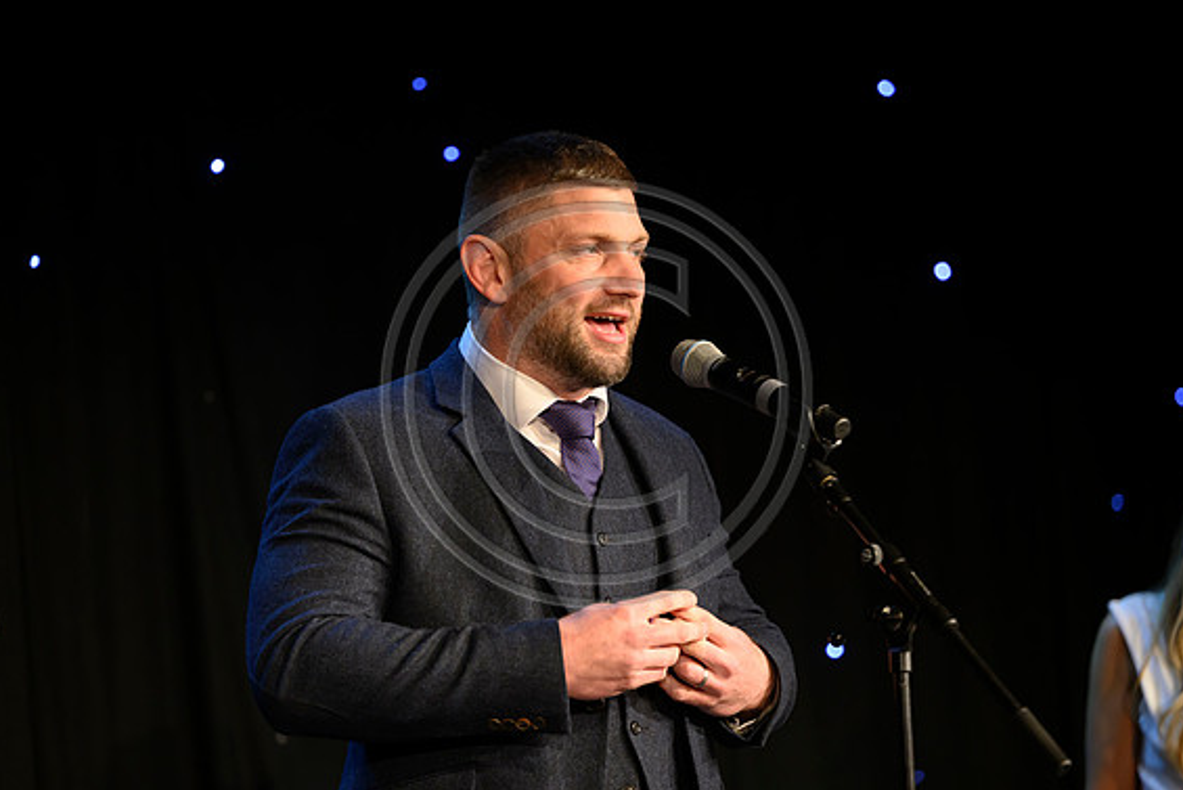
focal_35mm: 154
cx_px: 597
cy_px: 391
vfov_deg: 8.9
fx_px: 5062
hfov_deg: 13.3
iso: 2000
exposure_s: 1/250
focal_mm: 150
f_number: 3.2
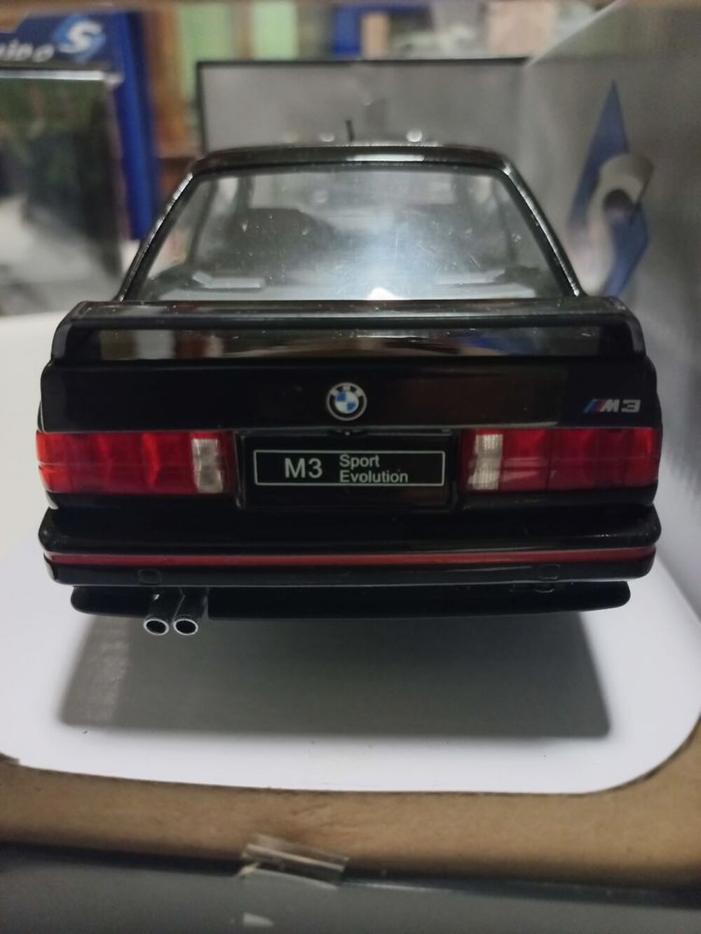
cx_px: 350
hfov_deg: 54.9
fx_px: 675
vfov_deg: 69.4
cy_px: 467
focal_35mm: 25
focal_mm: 4.6
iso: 1000
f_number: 1.8
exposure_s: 1/24
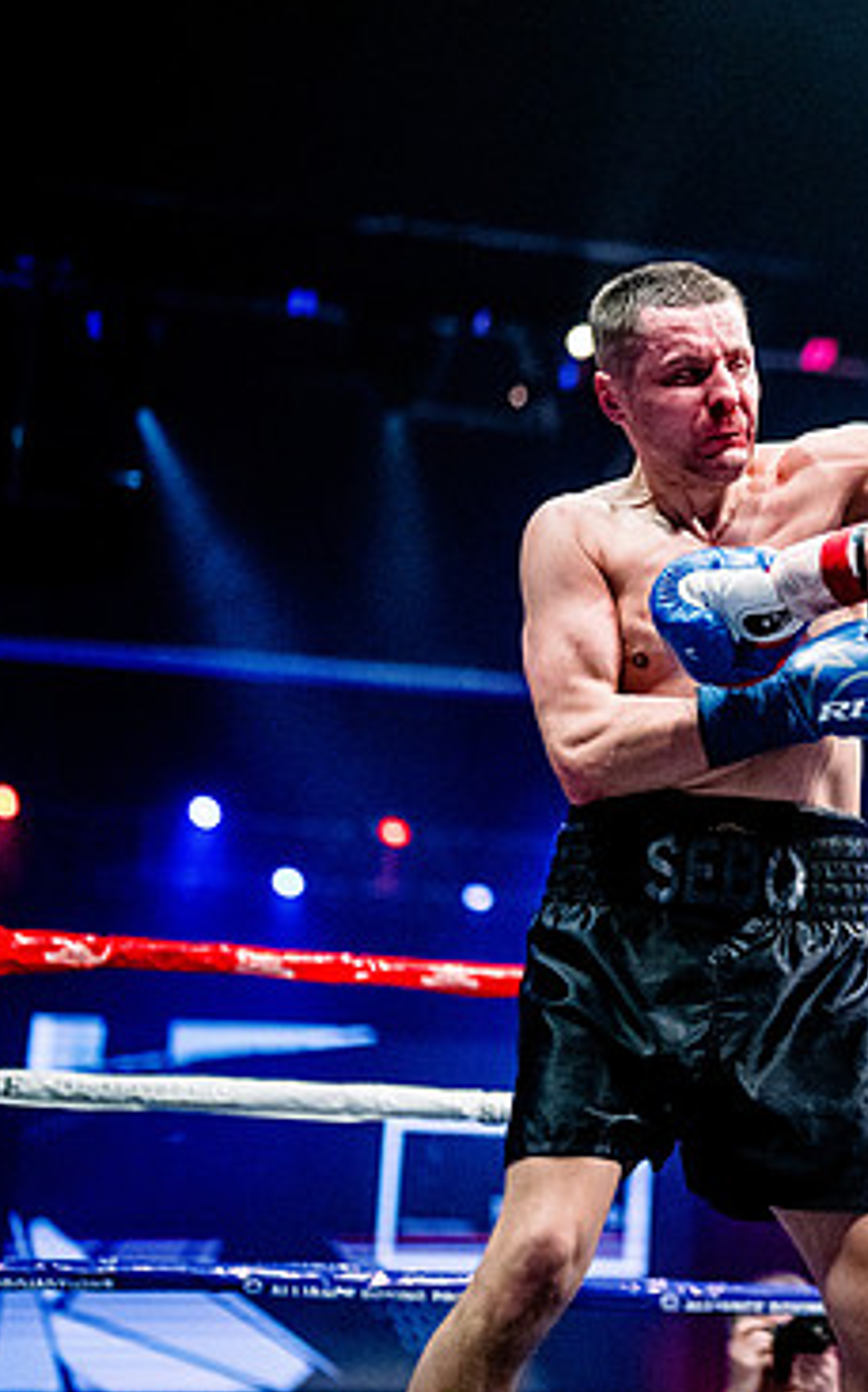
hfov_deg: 13.8
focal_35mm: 90
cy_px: 577
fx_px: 3410
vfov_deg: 23.0
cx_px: 1201
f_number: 1.4
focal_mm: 50
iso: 6400
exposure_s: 1/1600
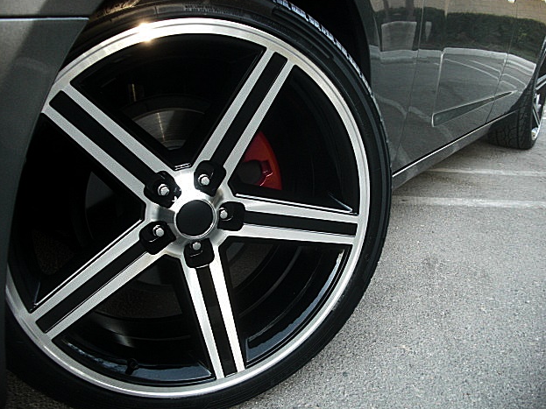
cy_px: 204
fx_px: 583
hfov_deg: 50.1
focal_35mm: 37
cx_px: 280
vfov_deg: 38.7
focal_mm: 6.3
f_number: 2.8
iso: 200
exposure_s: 1/80
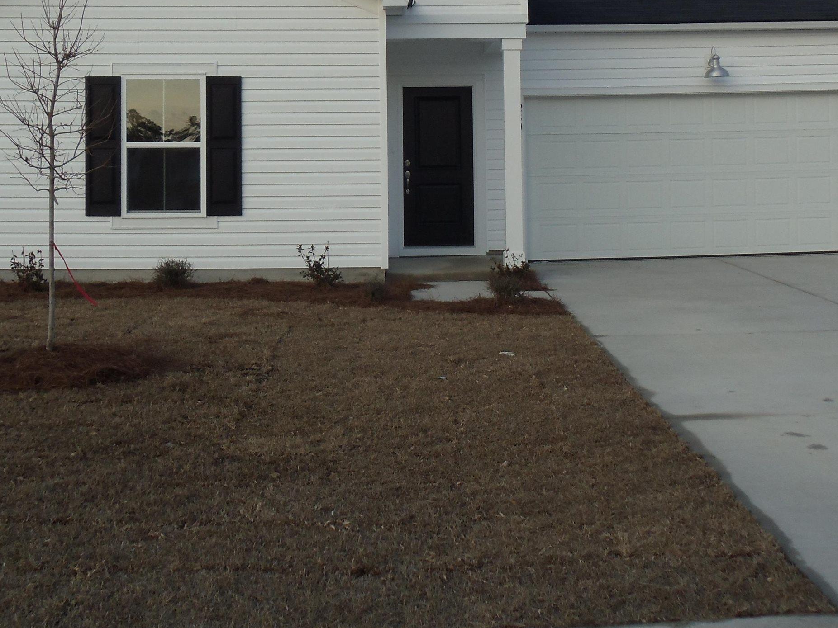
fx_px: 1767
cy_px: 157
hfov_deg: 26.7
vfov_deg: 20.0
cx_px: 419
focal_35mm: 73
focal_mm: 6
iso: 100
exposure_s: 1/500
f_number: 3.5
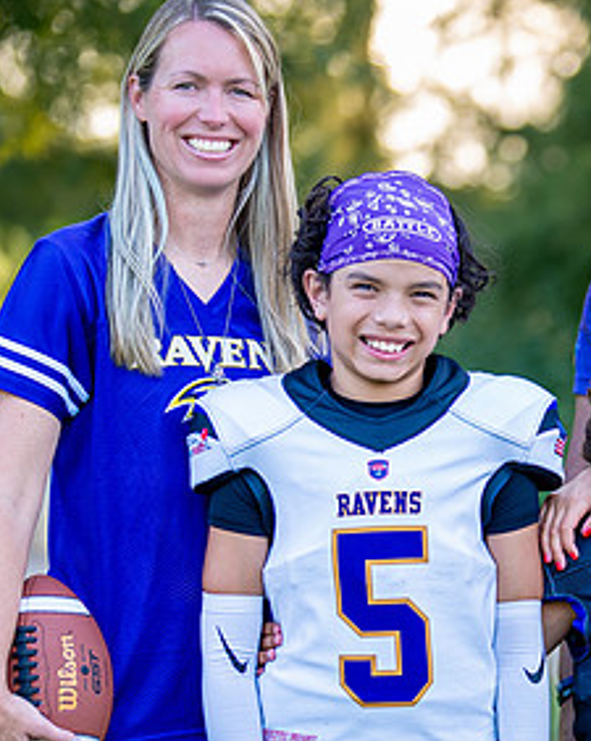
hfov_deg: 9.3
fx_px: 3570
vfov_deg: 11.8
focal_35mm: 163
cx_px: 720
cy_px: 555
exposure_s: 1/500
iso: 100
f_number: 1.2
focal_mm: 50
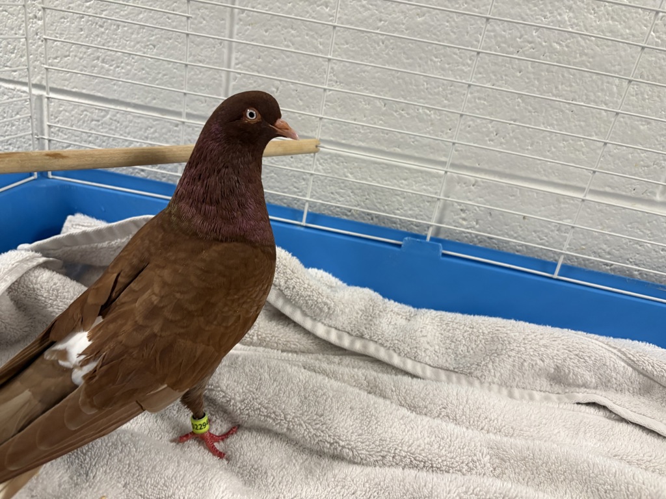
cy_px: 250
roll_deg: -10.0
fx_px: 500
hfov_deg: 67.3
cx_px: 333
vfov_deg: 53.1
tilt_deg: -23.6
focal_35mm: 26
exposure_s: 1/60
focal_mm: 5.96
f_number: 1.6
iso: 250
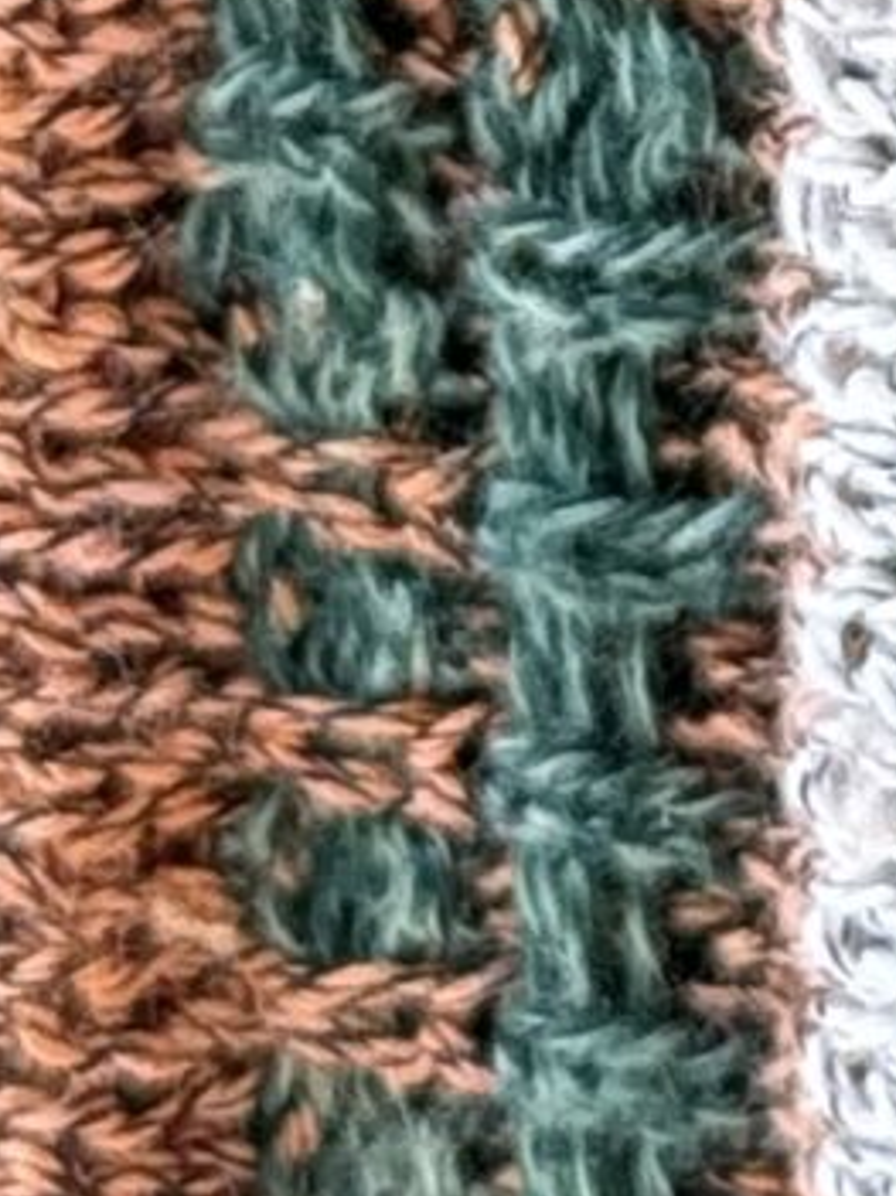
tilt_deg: -7.1
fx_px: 12087
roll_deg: -0.6
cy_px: -2068
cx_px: 2255
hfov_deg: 4.2
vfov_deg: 5.4
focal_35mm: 350
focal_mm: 6.76
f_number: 1.78
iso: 125
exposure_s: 1/229
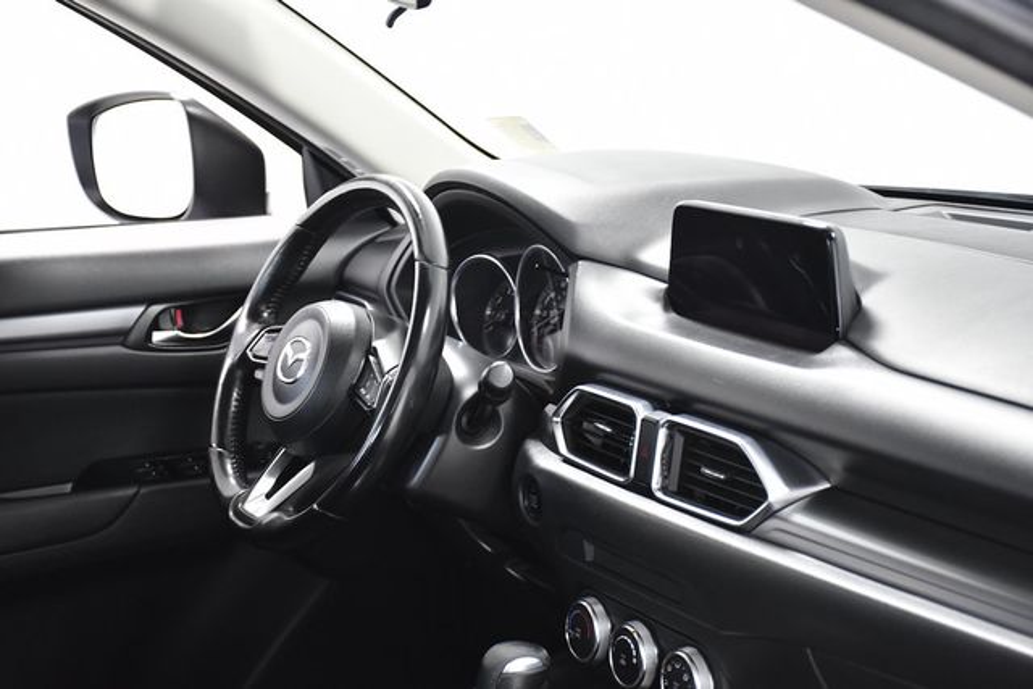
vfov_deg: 18.9
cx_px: 516
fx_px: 2066
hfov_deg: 28.1
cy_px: 344
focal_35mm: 72
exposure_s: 1/100
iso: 2500
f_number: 4.5
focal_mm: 48
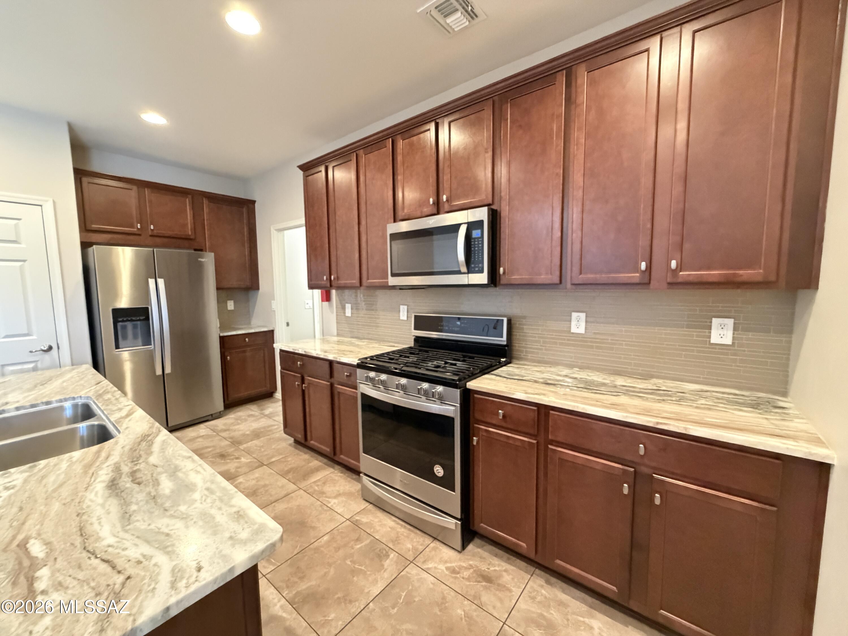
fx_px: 343
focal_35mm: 14
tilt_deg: -5.8
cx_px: 424
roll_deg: +0.8
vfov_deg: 85.7
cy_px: 318
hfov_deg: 102.1
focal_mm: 2.22
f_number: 2.2
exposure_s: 1/60
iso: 1250
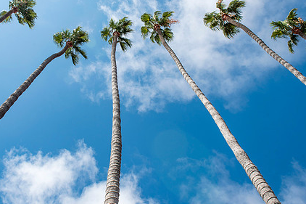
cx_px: 114
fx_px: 280
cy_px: 73
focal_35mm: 33
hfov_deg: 56.5
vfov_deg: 39.6
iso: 200
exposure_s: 1/320
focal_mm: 24
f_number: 11
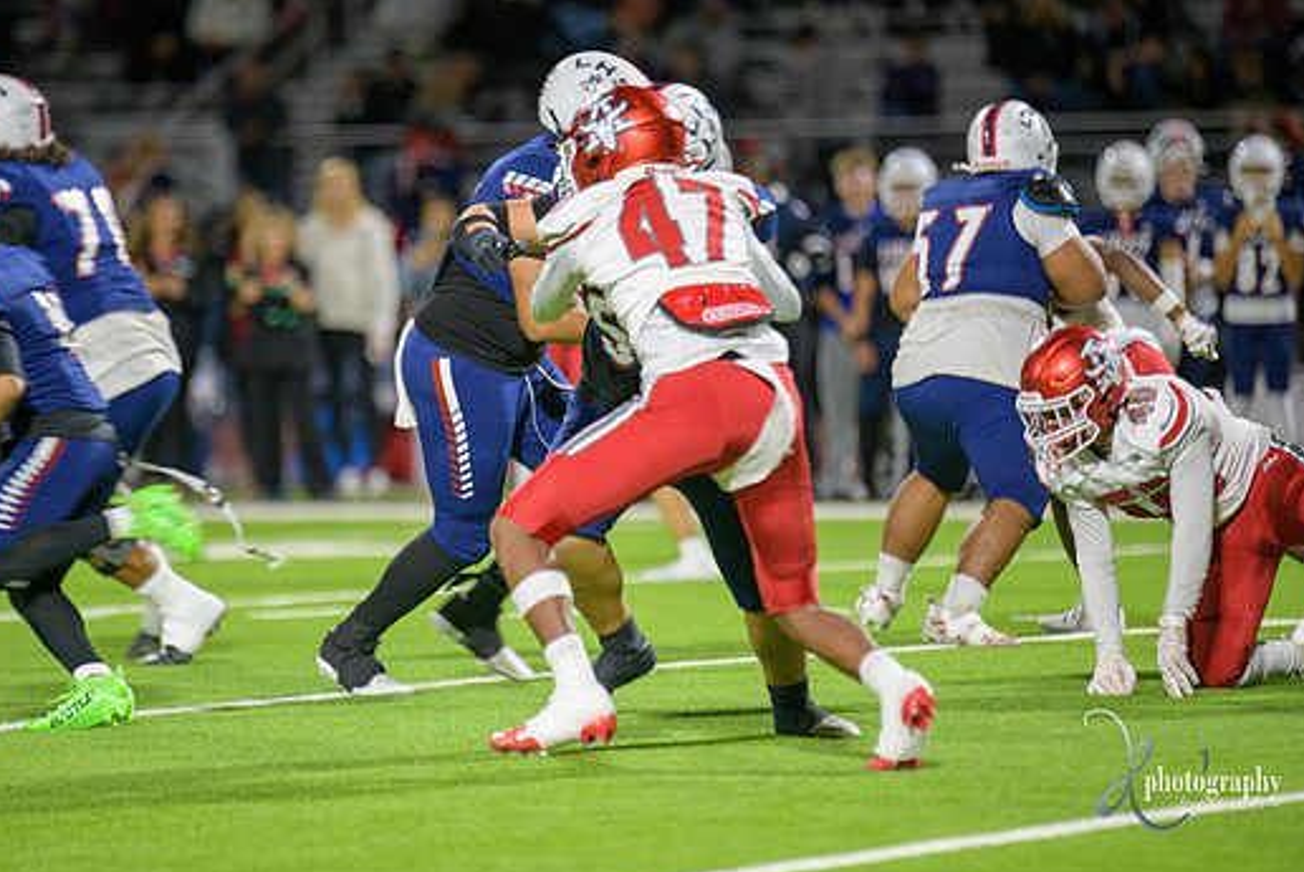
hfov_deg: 6.1
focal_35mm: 337
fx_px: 12217
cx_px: 622
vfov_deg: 4.1
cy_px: 406
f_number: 2.8
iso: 1250
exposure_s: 1/250
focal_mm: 300
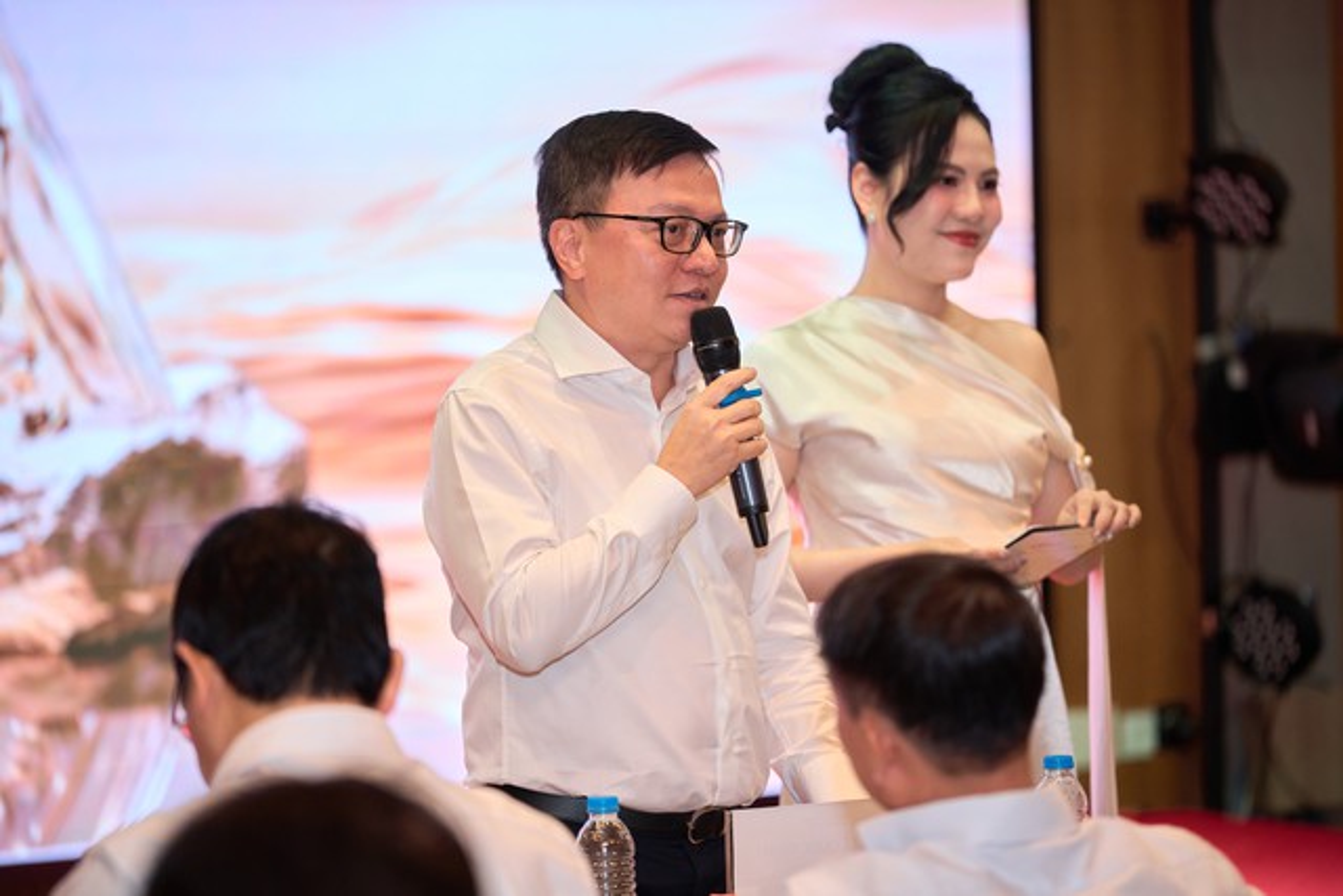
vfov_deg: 9.8
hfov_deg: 14.7
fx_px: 5209
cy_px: 448
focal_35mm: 140
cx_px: 672
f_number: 2.8
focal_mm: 139.6
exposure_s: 1/160
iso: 1000
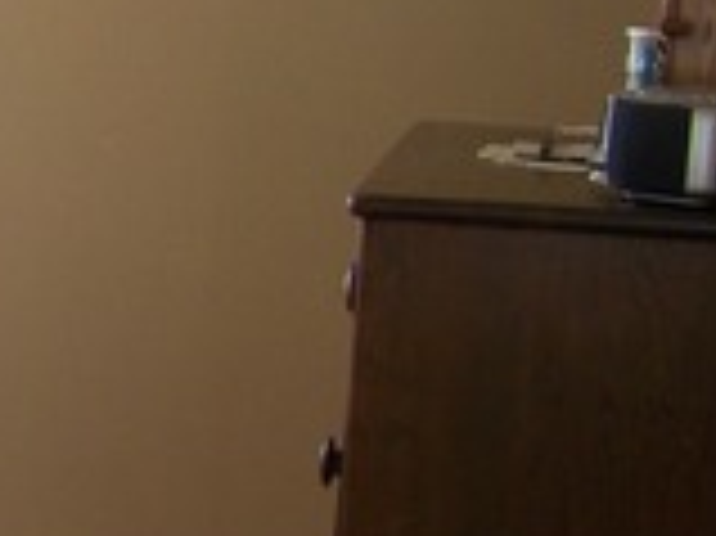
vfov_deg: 11.1
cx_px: -554
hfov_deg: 13.4
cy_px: 167
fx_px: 2749
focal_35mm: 133
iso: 80
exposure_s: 1/30
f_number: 2.8
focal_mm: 5.85
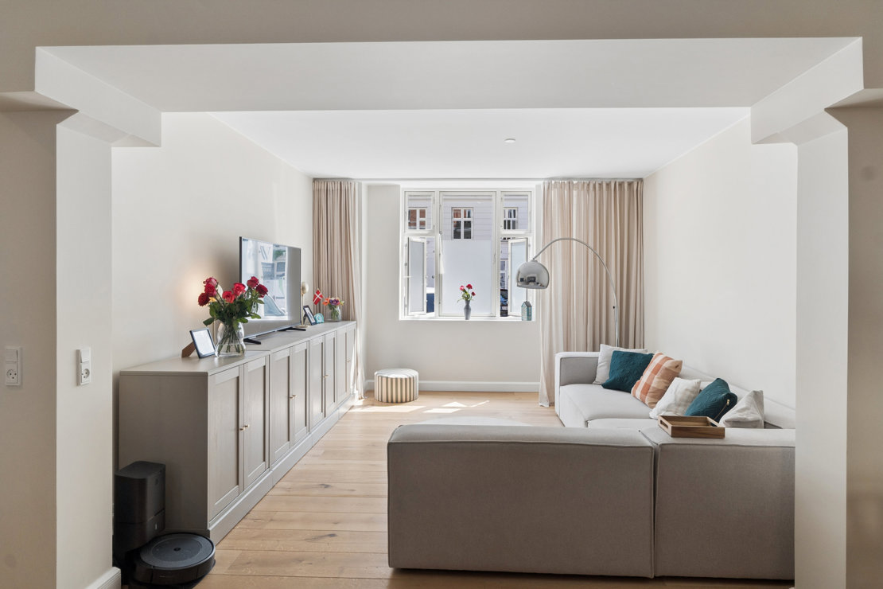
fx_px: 552
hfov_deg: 77.3
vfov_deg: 56.1
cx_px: 442
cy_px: 294
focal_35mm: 22
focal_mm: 15
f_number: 8
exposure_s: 1/200
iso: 200
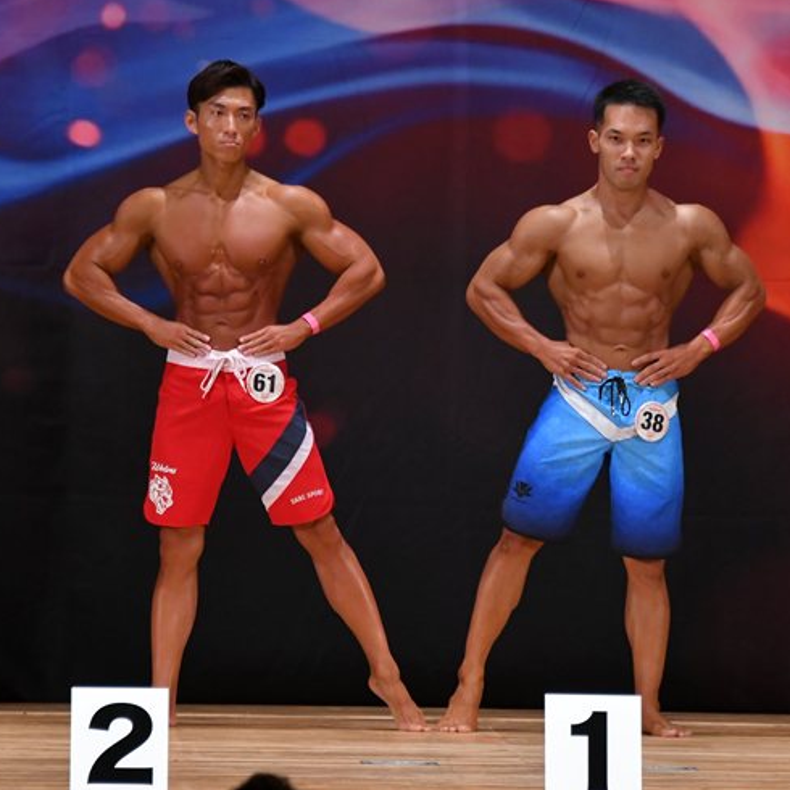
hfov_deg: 4.6
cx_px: 394
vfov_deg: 4.6
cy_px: 395
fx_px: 9889
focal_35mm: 383
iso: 3200
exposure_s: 1/400
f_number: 5.6
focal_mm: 190
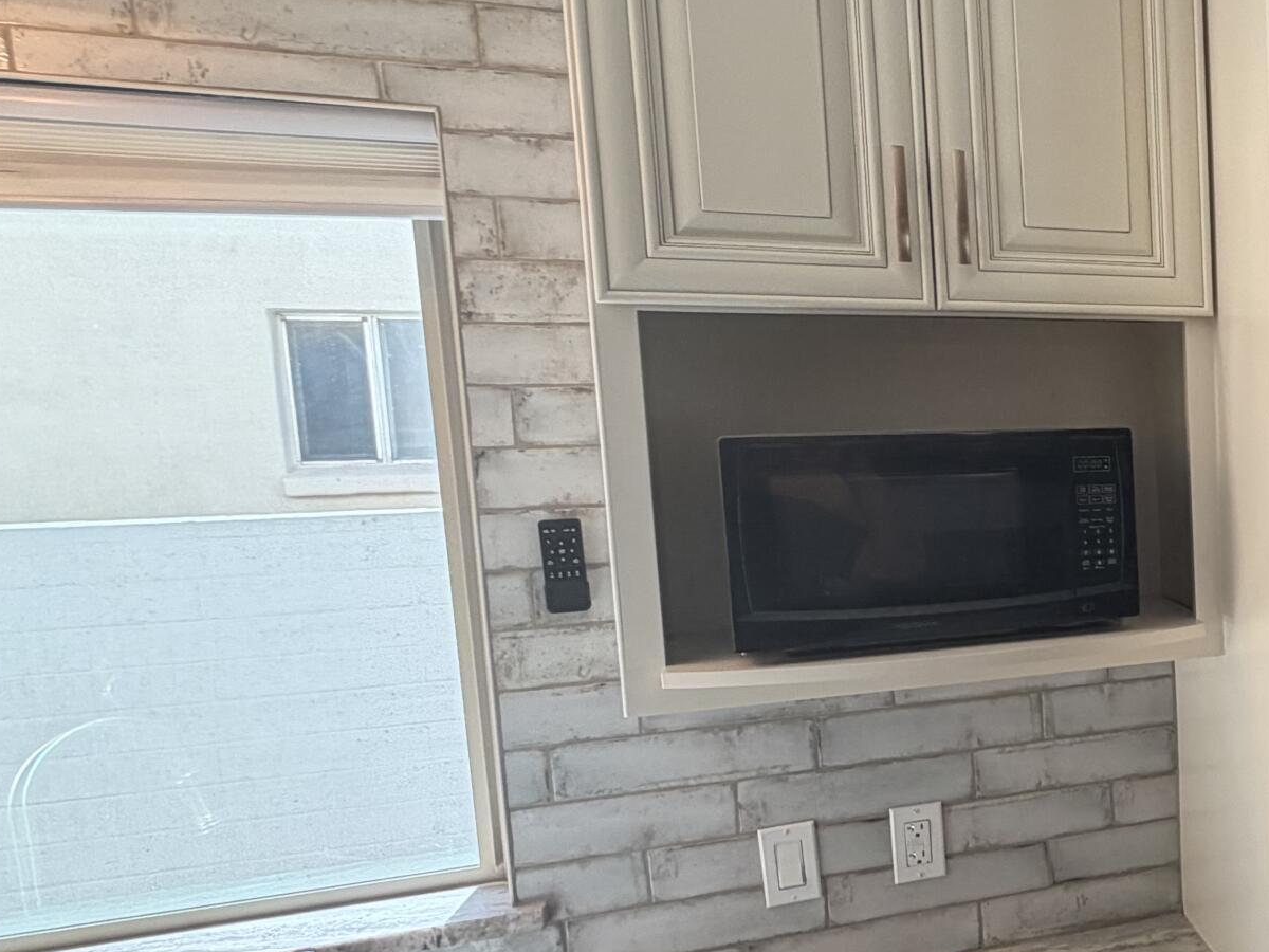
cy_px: 543
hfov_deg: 39.1
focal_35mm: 35
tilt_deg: -6.0
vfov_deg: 40.6
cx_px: 1505
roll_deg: +0.7
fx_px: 1283
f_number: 2.2
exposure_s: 1/120
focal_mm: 2.22
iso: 160
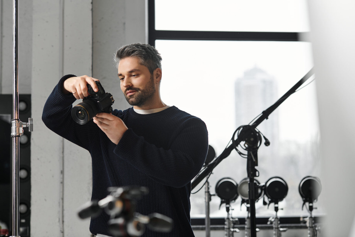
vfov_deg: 16.1
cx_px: 178
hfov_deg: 23.9
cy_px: 118
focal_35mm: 85
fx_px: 838
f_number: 3.2
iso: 320
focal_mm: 85
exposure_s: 1/200
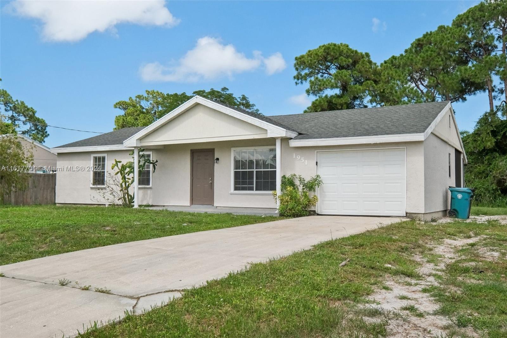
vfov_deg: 40.0
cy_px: 169
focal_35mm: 33
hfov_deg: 57.2
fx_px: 465
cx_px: 254
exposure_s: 1/3800
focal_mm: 21.9
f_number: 8
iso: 1600
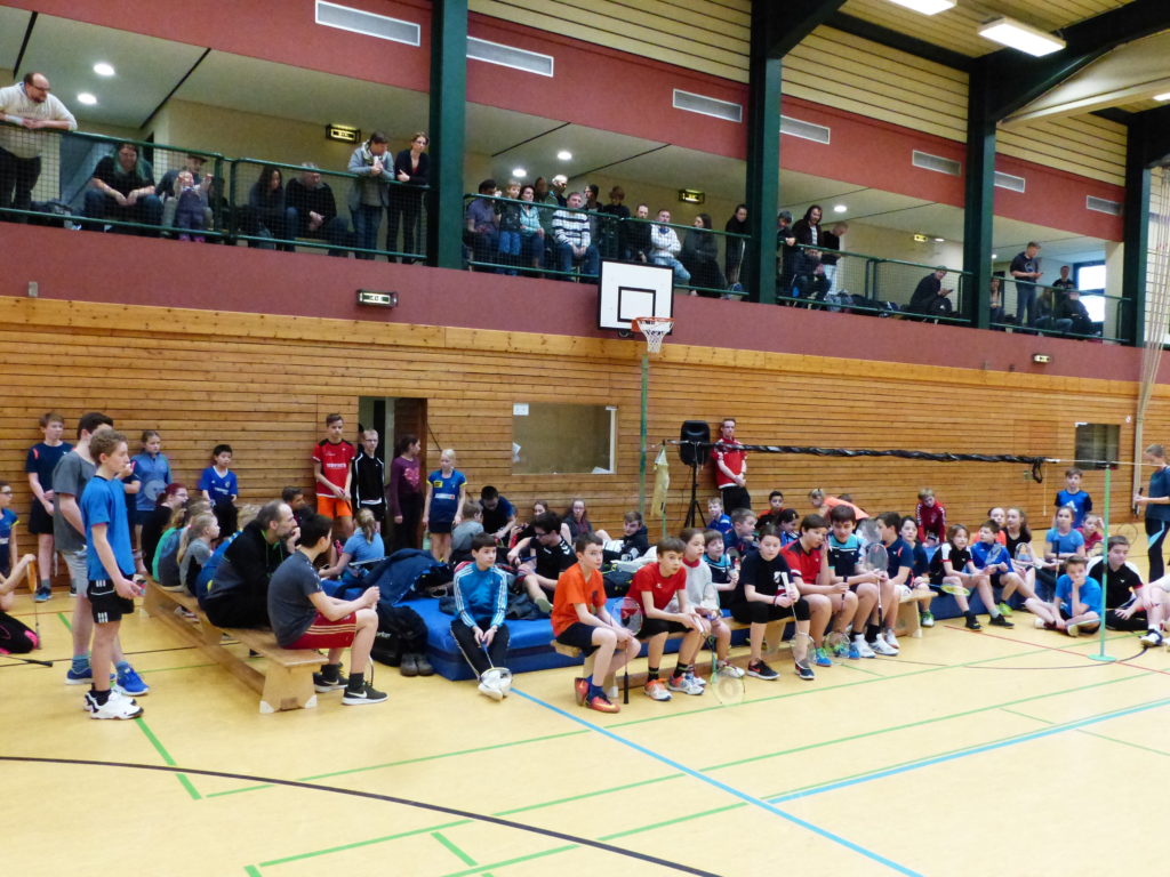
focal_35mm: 30
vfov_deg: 46.8
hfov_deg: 60.0
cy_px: 438
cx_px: 585
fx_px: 1014
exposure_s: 1/250
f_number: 4
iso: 1600
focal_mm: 5.4
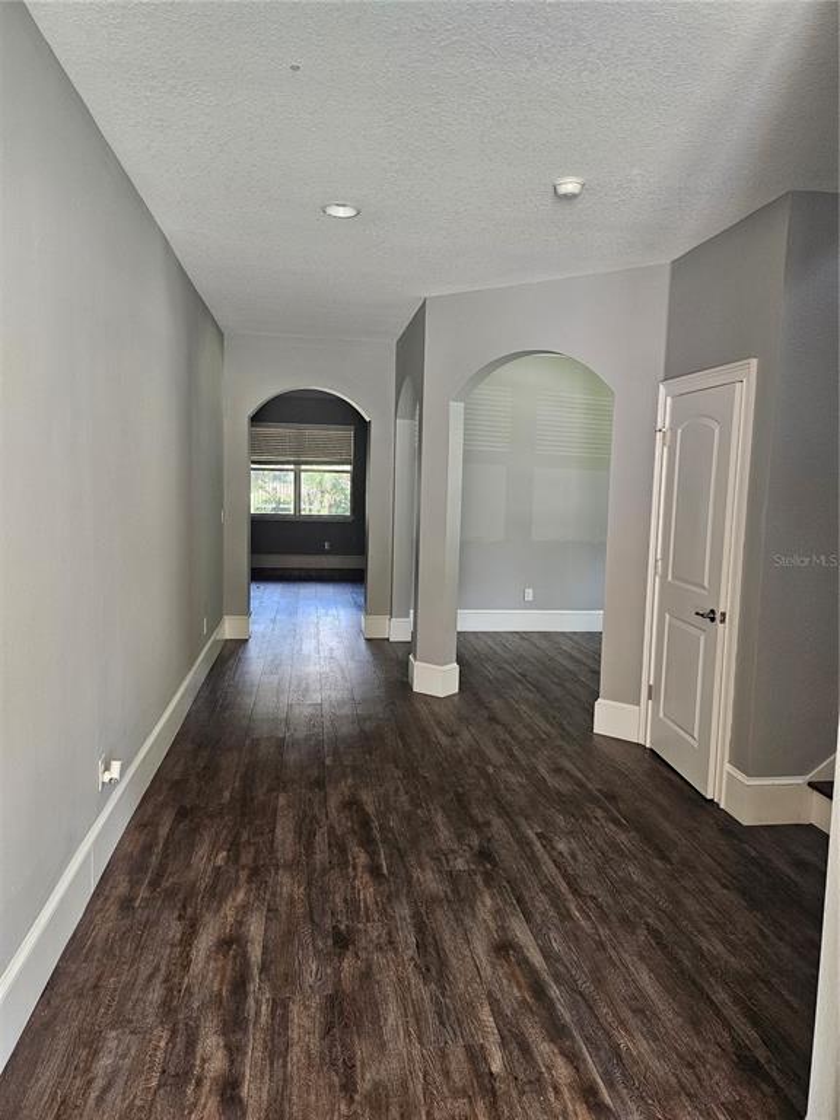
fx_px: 777
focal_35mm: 24
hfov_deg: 56.8
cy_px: 560
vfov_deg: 71.6
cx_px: 420
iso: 250
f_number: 1.8
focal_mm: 5
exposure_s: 1/120
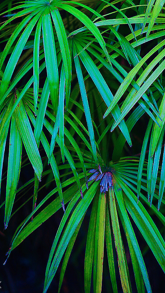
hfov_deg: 12.3
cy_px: 80
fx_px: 763
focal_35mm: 98
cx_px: 90
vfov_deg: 21.6
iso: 100
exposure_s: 1/500
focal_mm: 55
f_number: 1.8
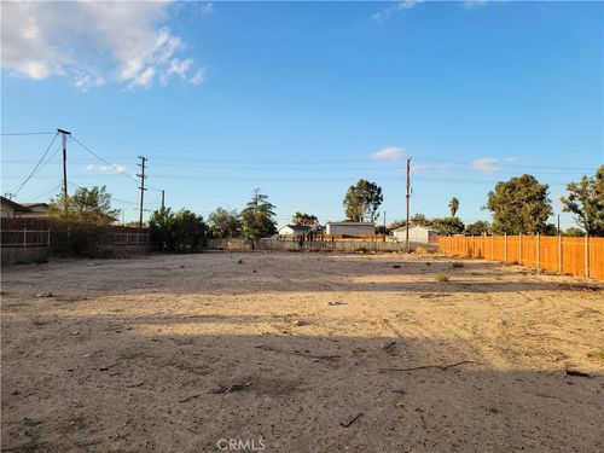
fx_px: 454
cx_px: 302
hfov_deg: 67.3
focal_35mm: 26
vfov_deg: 53.1
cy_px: 226
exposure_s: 1/1013
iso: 40
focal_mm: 5.4
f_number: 1.8
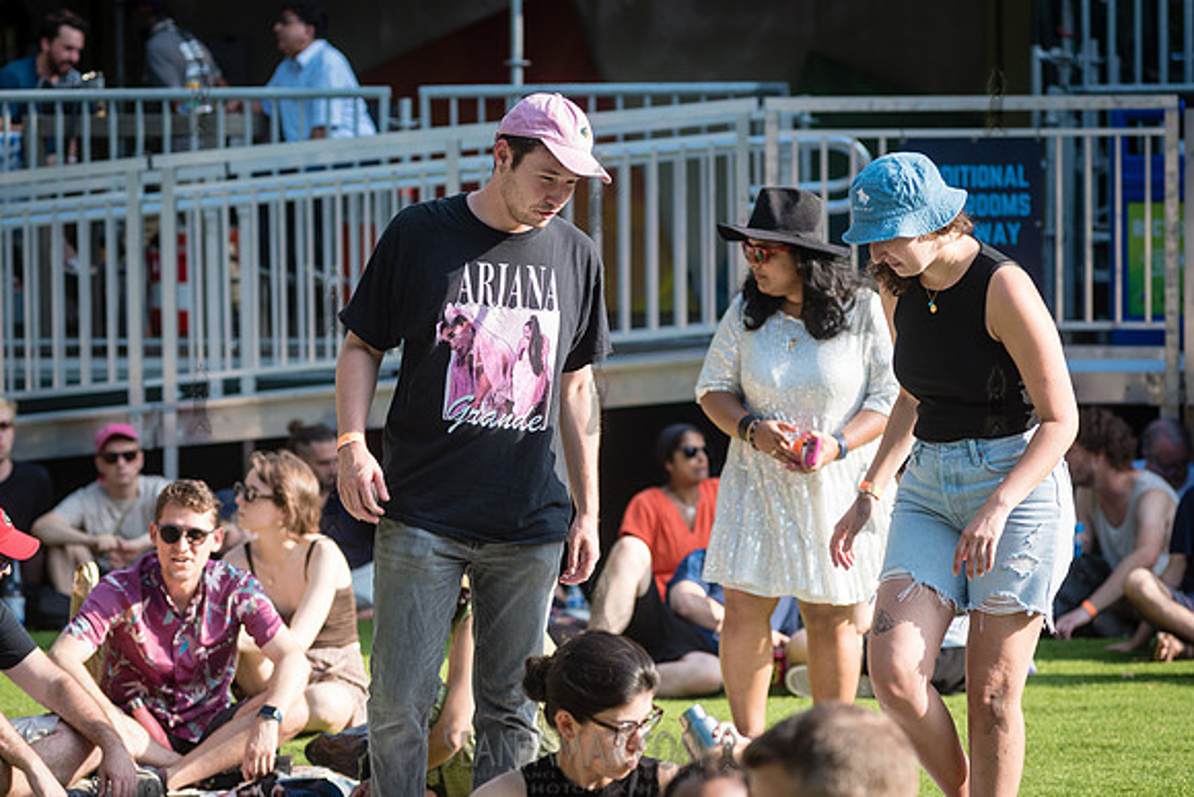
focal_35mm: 170
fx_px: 5650
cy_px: 428
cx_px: 441
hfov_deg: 12.1
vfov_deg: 8.1
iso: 250
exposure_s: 1/500
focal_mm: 135
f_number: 4.5
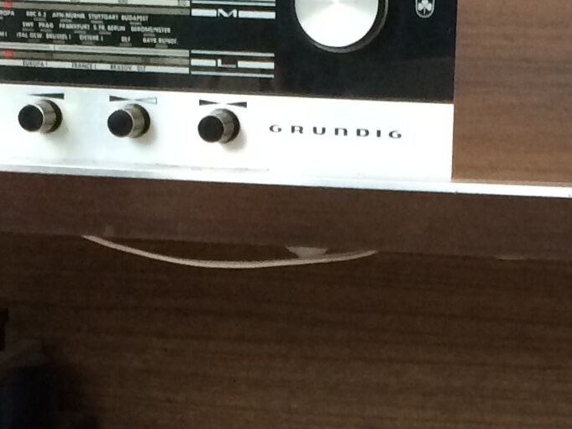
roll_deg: -0.5
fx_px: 2297
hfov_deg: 14.2
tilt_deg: -14.1
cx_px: 335
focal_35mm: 139
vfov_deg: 10.4
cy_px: 557
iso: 160
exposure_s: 1/33
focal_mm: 4.15
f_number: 2.2
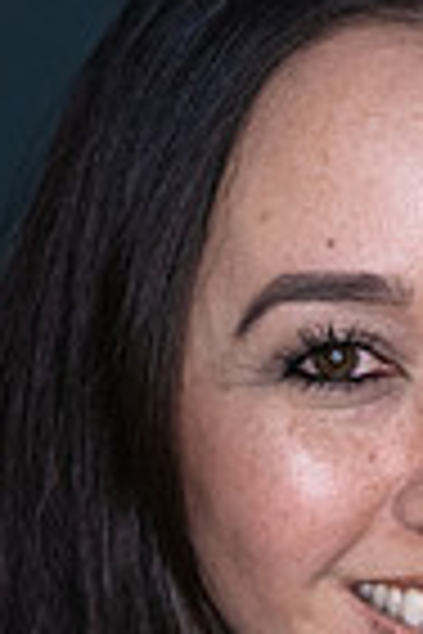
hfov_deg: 5.0
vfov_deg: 7.5
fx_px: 4794
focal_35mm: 272
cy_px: 746
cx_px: 360
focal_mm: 85
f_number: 3.5
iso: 2000
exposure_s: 1/320
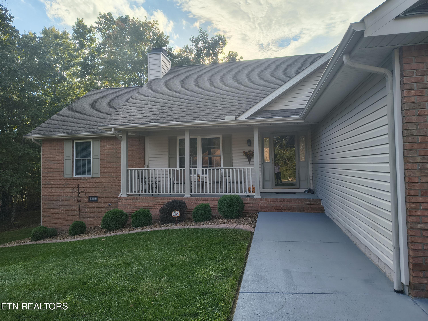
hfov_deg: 71.6
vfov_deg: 56.8
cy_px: 160
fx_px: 297
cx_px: 214
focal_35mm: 24
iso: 100
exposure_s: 1/1020
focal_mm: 5.56
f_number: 1.8
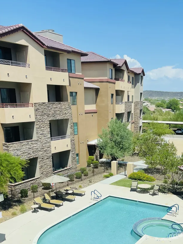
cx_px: 122
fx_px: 275
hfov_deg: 36.4
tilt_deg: -15.9
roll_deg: -0.3
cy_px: 188
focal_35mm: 39
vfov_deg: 45.9
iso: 32
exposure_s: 1/4717
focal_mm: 5.1
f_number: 1.6
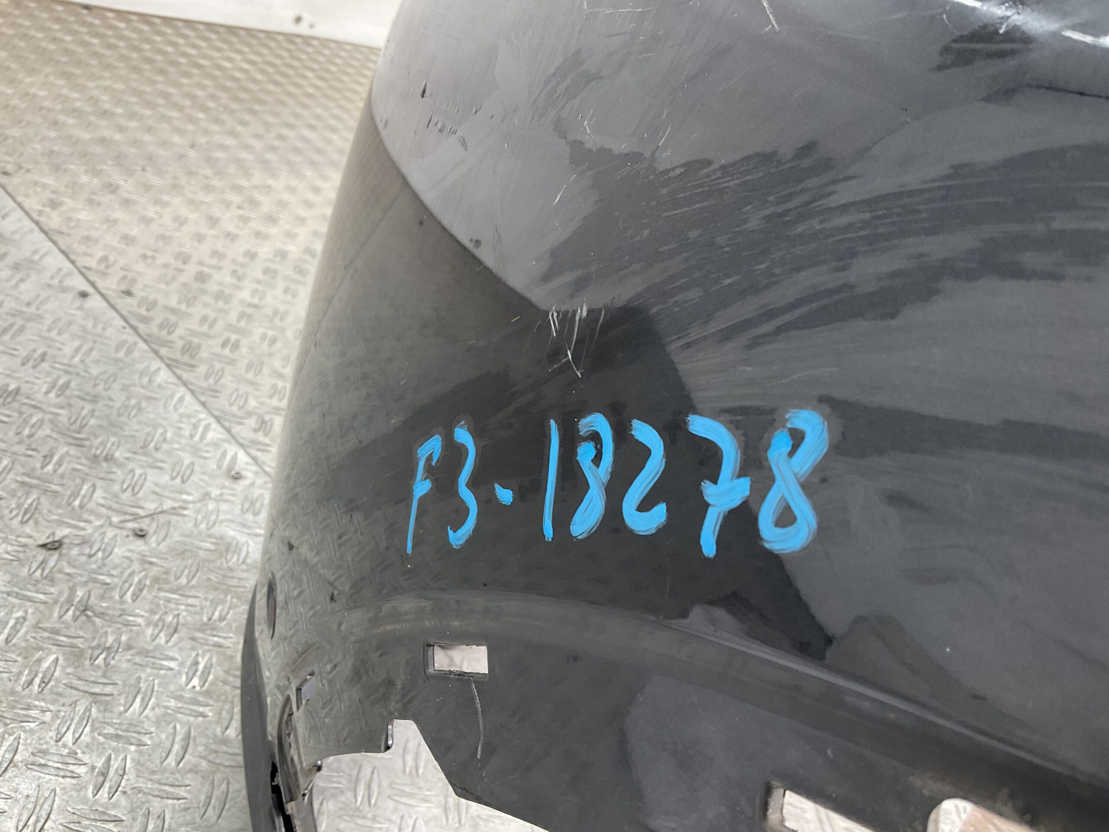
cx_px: 554
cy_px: 416
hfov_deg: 61.7
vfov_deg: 48.2
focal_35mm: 29
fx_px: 929
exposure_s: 1/120
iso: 50
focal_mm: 3
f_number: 1.8
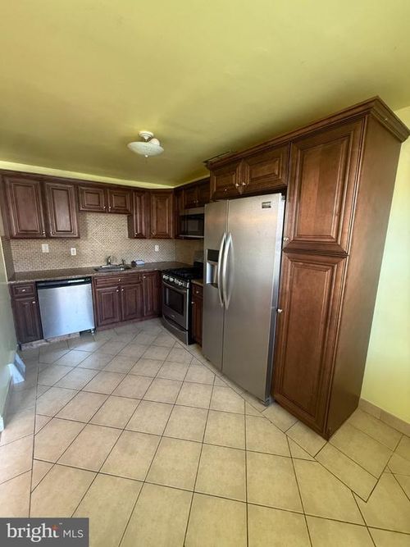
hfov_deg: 85.7
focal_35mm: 14
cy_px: 274
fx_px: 221
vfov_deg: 102.1
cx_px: 205
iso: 400
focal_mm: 2.22
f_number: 2.2
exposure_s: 1/60
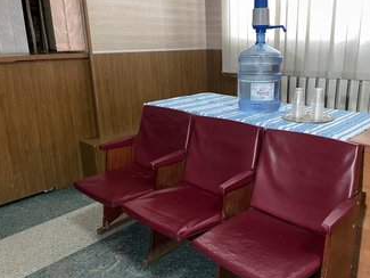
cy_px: 141
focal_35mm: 32
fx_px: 342
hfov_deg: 56.3
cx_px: 223
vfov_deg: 44.2
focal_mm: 4.2
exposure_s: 1/50
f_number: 1.6
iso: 400
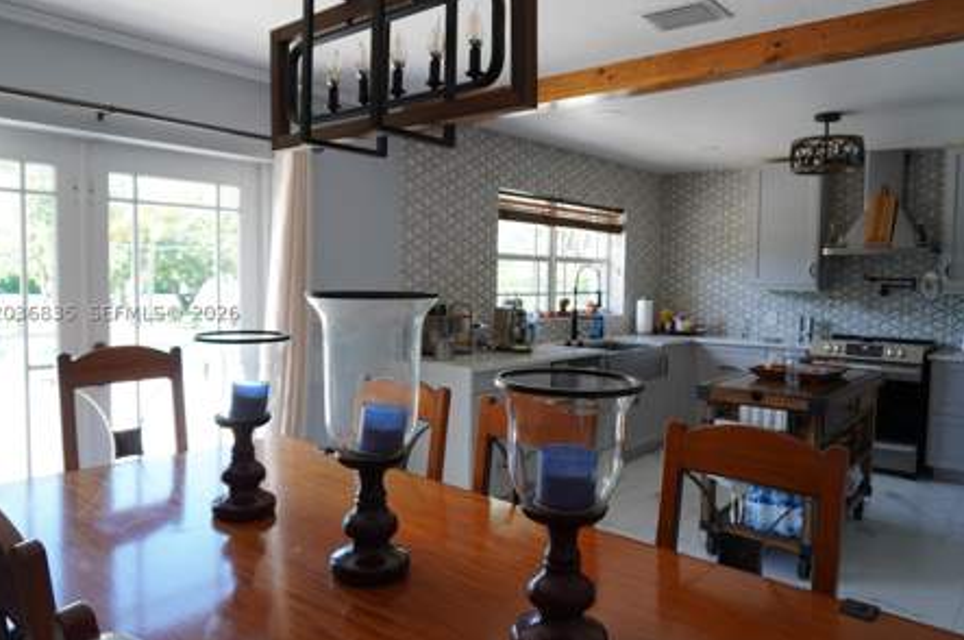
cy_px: 310
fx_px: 695
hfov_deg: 69.5
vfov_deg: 49.4
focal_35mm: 26
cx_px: 481
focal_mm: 16
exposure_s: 1/60
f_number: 4
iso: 250
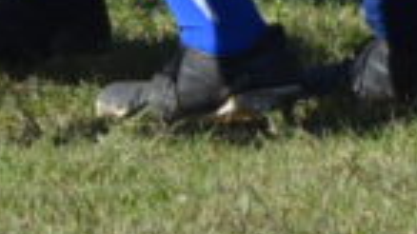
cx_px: 594
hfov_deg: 1.0
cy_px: -628
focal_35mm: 2147
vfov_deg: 0.6
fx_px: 23727
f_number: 7.1
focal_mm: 195
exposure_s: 1/1600
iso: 400
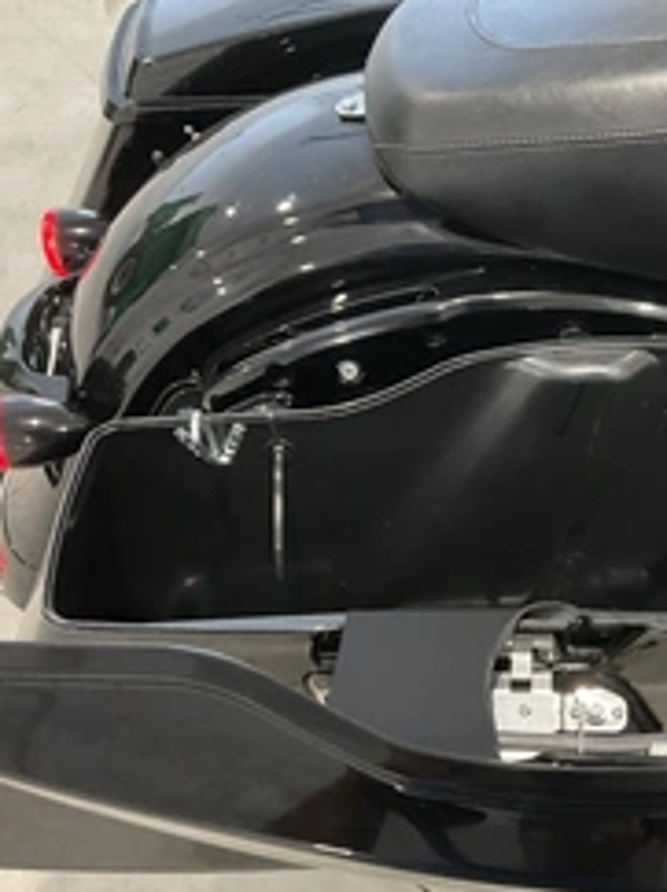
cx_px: 538
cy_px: 542
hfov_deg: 29.5
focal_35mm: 48
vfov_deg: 39.5
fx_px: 1235
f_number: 1.8
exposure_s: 1/60
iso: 160
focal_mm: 3
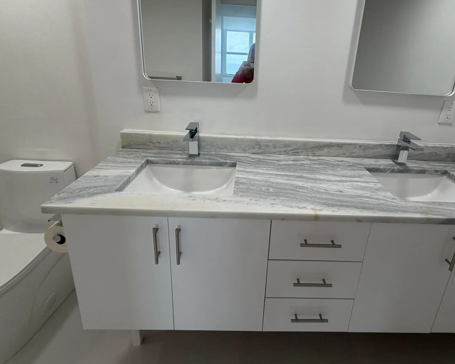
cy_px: 134
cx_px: 259
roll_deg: -3.4
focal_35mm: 19
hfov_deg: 82.8
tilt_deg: -14.4
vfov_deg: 69.6
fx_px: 256
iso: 80
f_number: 2.2
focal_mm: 2.22
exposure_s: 1/120
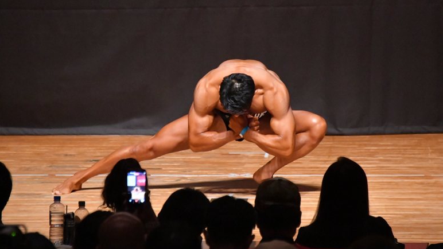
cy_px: 109
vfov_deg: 3.1
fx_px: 4628
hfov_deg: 5.5
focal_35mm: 394
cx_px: 221
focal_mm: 250
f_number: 5.6
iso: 12800
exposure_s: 1/400
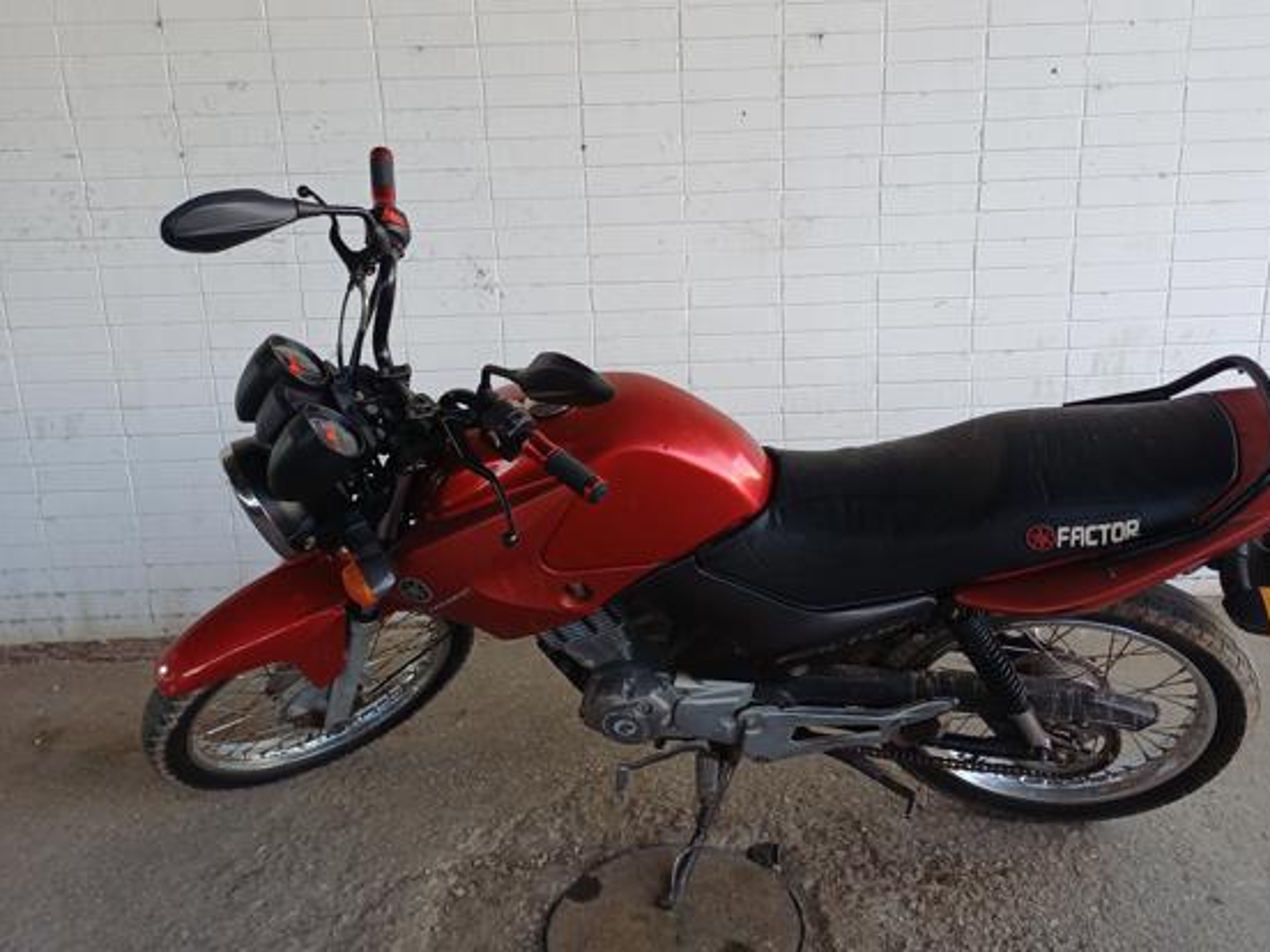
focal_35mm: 29
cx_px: 732
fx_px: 1064
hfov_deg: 61.4
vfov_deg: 48.2
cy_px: 439
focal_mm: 4.65
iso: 64
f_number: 1.8
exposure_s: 1/100
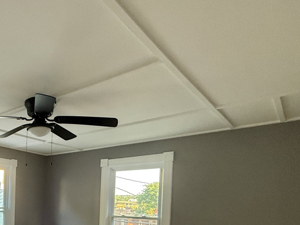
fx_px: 269
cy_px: 209
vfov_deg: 41.3
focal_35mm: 31
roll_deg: -2.0
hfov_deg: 50.1
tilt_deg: +0.2
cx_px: 17
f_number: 2.2
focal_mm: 2.22
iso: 320
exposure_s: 1/73
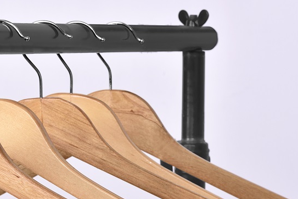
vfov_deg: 6.9
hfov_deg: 10.3
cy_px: 139
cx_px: 30
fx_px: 1647
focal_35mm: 199
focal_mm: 90
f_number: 14
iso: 100
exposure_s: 1/160
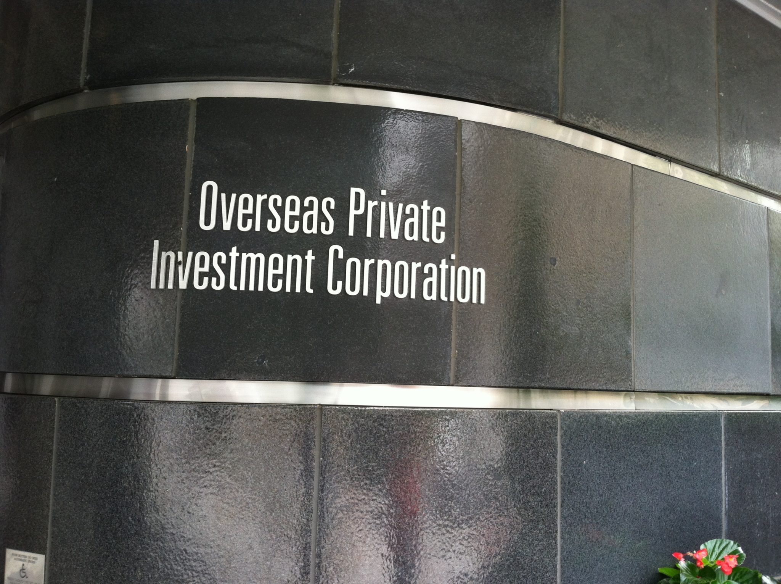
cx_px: 390
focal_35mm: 35
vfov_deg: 40.6
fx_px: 789
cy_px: 292
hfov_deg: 52.7
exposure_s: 1/60
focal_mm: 3.85
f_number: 2.8
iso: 100
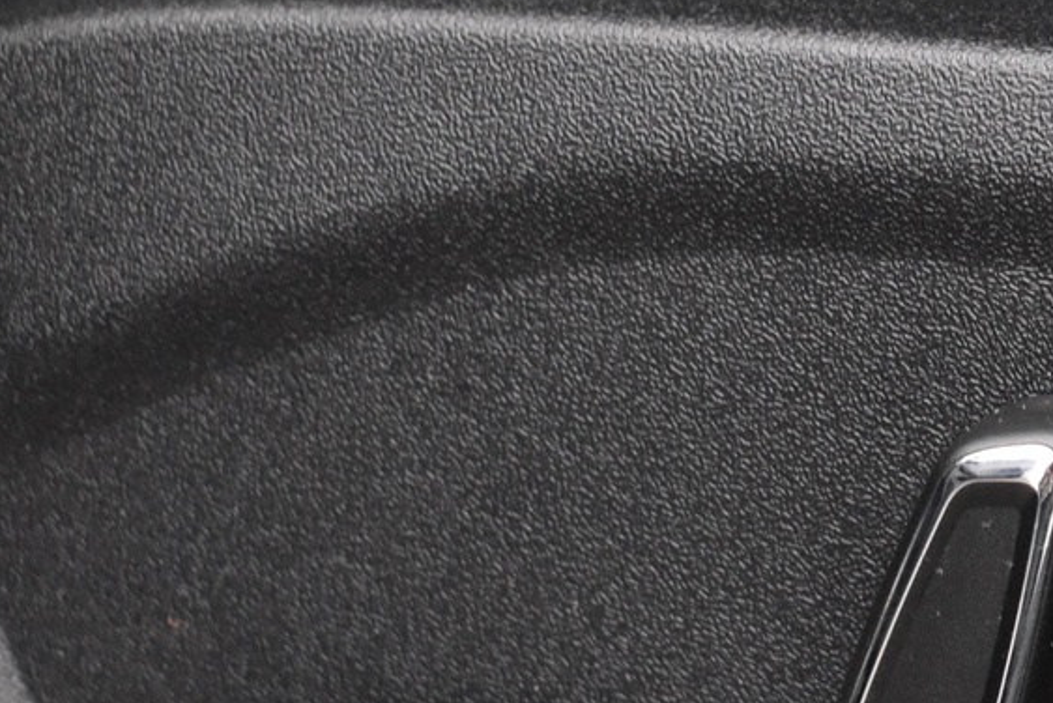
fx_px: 3407
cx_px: 971
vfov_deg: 11.7
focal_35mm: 116
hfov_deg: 17.3
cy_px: 611
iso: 3200
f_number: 4
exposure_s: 1/13
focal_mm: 27
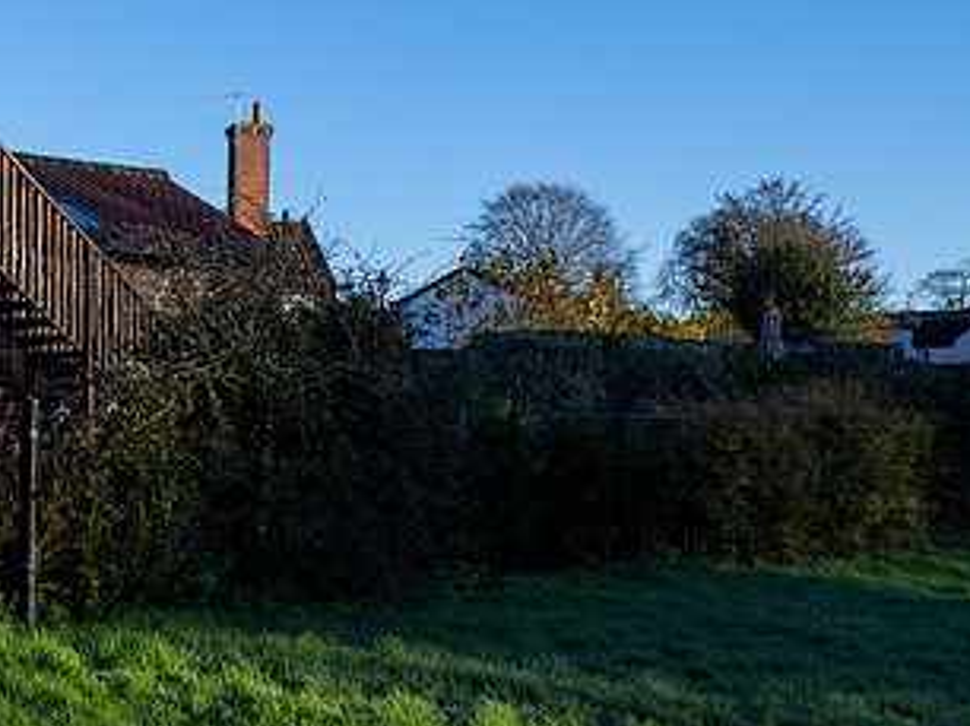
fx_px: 1512
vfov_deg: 27.0
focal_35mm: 54
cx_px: -110
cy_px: 393
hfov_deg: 31.4
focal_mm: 24
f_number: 9
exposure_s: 1/320
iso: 320
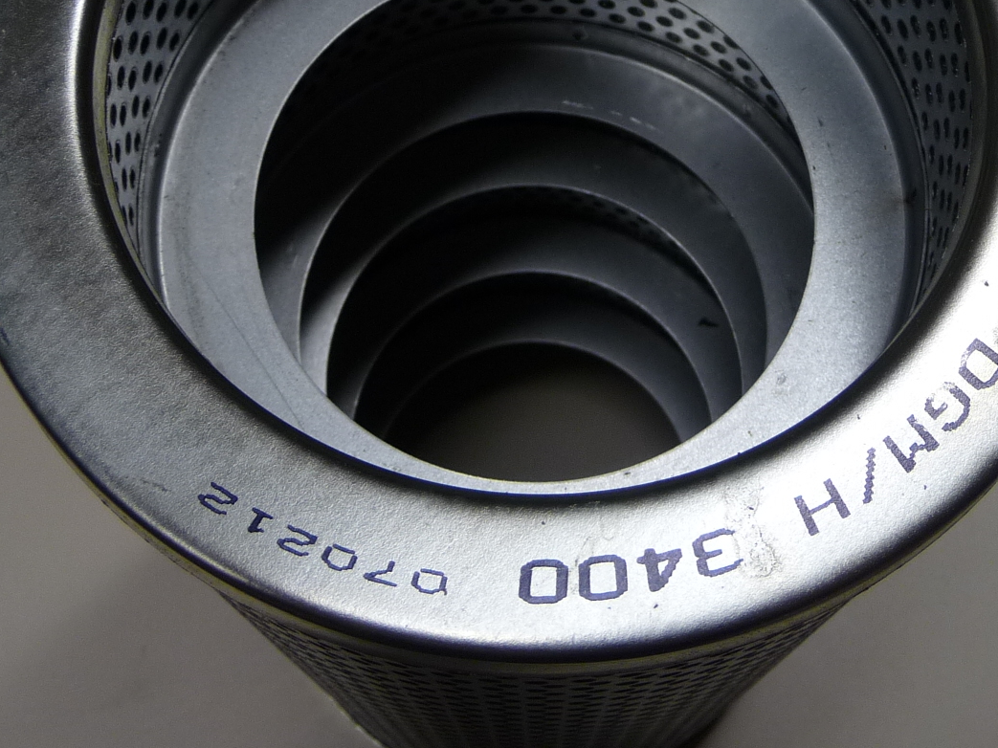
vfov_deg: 26.3
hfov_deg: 34.8
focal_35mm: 55
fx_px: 1586
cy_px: 215
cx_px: 599
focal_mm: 4.7
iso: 100
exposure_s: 1/40
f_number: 3.3
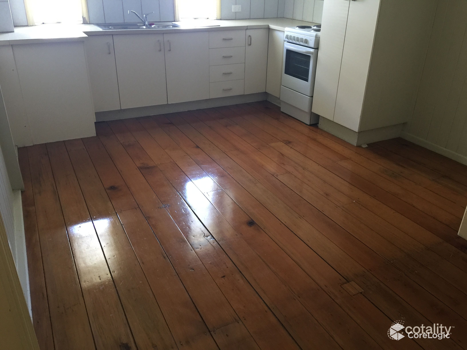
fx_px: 391
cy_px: 175
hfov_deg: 61.7
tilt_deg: -26.6
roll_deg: -0.9
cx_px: 234
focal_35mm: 29
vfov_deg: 48.2
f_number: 2.2
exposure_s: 1/17
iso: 100
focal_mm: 4.15
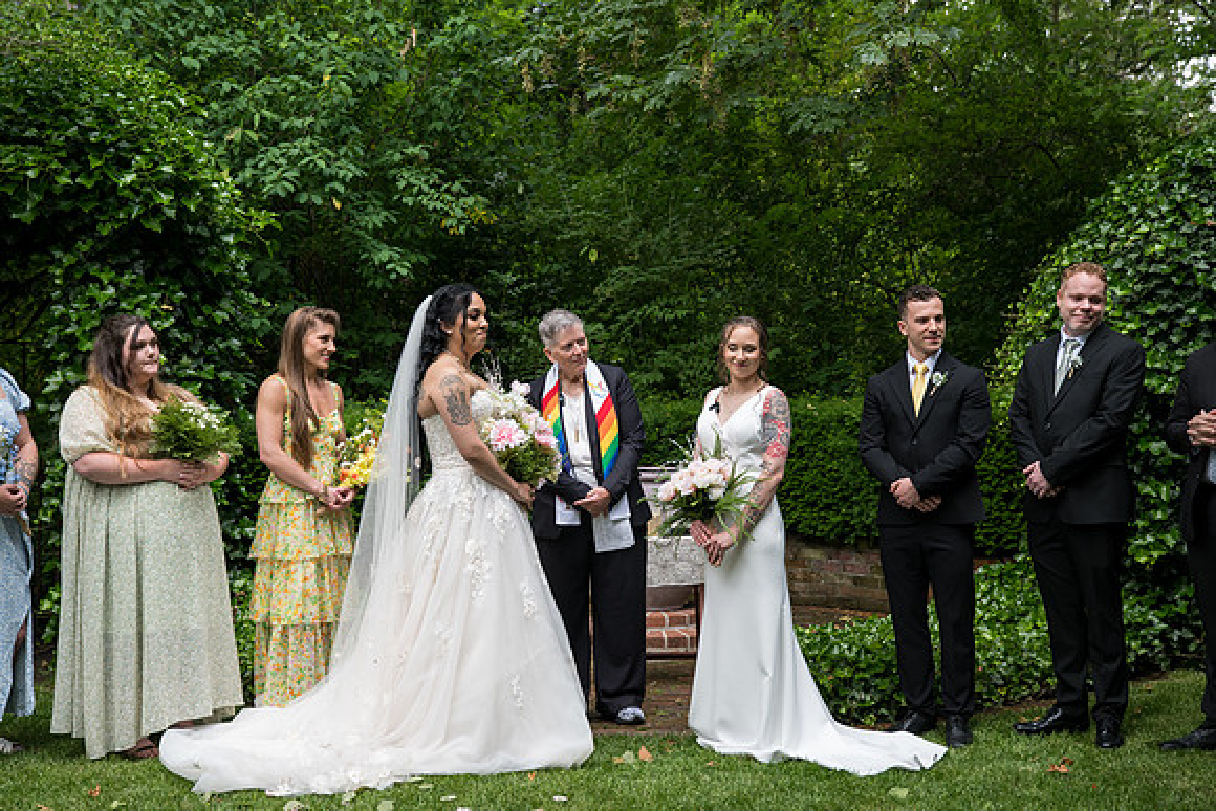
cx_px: 608
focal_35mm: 52
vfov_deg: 26.0
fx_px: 1757
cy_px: 406
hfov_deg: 38.2
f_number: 4
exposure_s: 1/400
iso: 500
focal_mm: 52
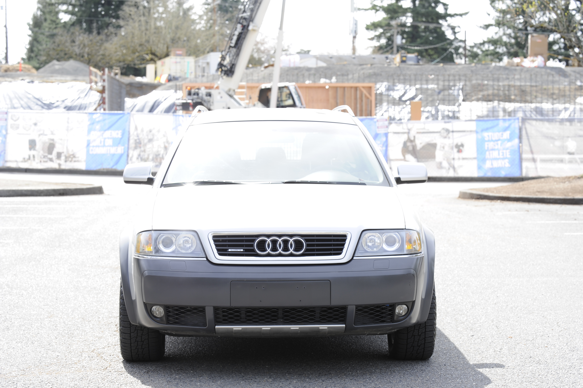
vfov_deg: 16.1
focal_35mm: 85
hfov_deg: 23.9
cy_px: 194
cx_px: 292
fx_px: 1376
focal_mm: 85
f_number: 7.1
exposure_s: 1/125
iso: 200
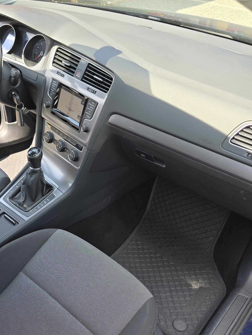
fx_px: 320
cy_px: 201
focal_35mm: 33
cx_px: 92
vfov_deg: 55.0
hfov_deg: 42.6
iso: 20
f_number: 1.7
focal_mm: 6.3
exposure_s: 1/180
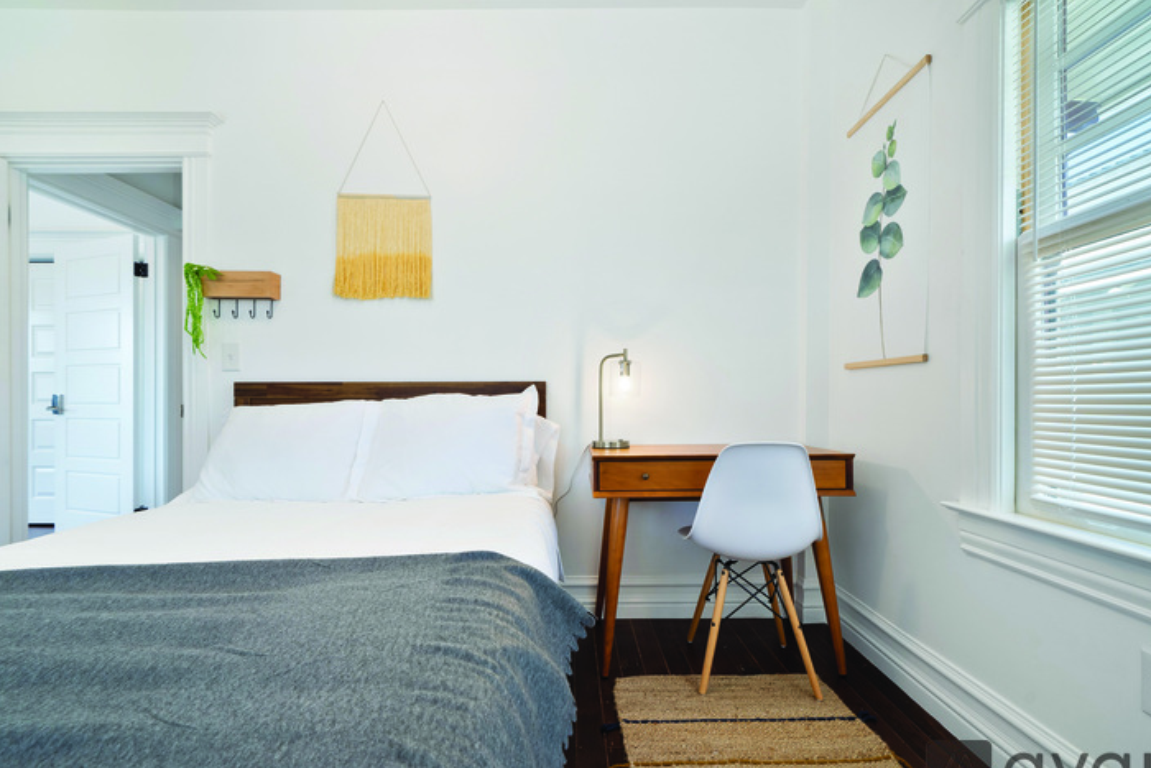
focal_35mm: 15
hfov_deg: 100.4
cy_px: 395
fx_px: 480
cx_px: 576
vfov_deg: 77.3
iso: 500
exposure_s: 1/20
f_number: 7.1
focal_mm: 14
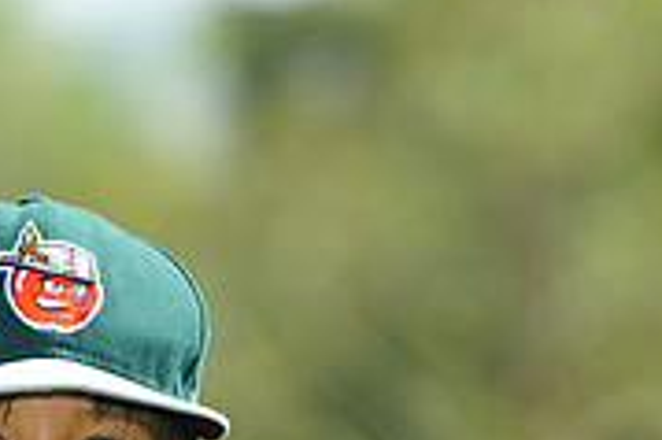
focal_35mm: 534
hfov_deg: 3.9
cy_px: 666
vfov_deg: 2.6
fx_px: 9810
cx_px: 0
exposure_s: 1/1600
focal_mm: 165
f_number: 5
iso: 400
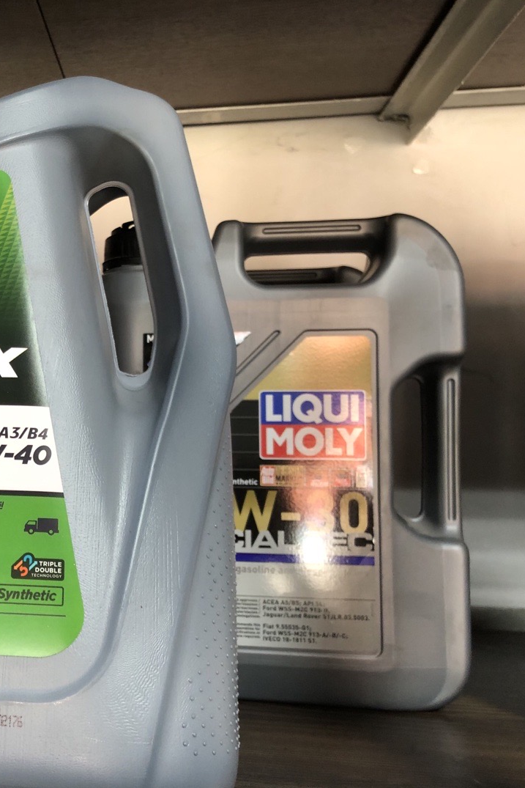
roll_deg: +1.1
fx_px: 853
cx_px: 1
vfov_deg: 49.5
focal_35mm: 39
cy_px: 394
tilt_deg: +3.9
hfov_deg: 31.6
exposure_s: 1/24
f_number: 1.8
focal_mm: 4
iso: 40
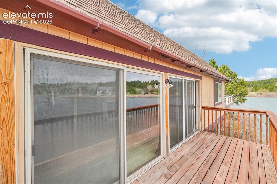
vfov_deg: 77.3
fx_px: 115
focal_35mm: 15
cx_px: 138
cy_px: 92
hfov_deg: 100.4
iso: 800
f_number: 8
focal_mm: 10
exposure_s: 1/1000
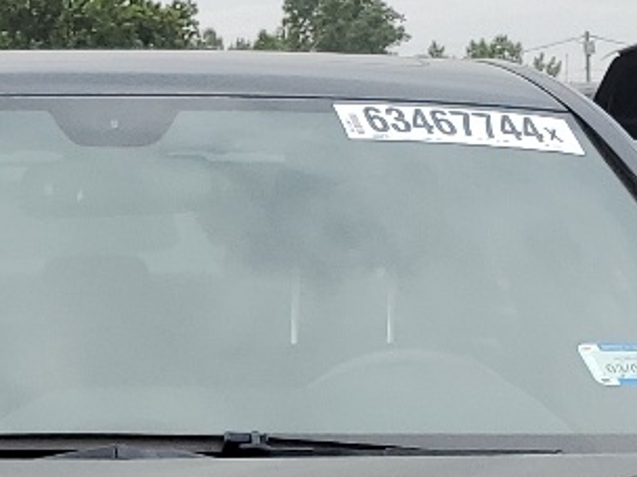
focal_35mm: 137
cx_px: 149
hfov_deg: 14.3
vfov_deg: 9.8
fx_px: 2521
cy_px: 1044
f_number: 1.5
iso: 50
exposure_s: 1/1429
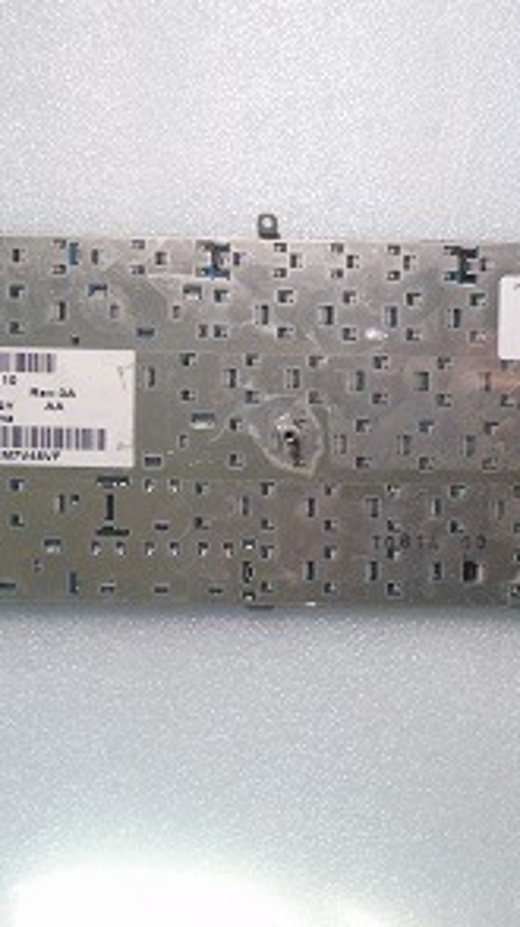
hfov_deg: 27.1
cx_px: 422
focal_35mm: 43
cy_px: 467
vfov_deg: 47.4
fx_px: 1056
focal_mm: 5.2
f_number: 6
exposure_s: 1/40
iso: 400
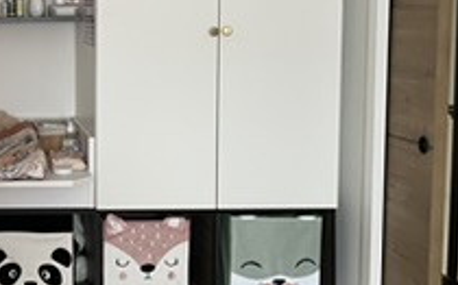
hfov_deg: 29.3
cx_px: -48
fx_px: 786
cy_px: 91
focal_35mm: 63
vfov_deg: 20.5
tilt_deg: -5.5
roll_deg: +1.2
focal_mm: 4.2
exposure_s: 1/57
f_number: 1.6
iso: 500
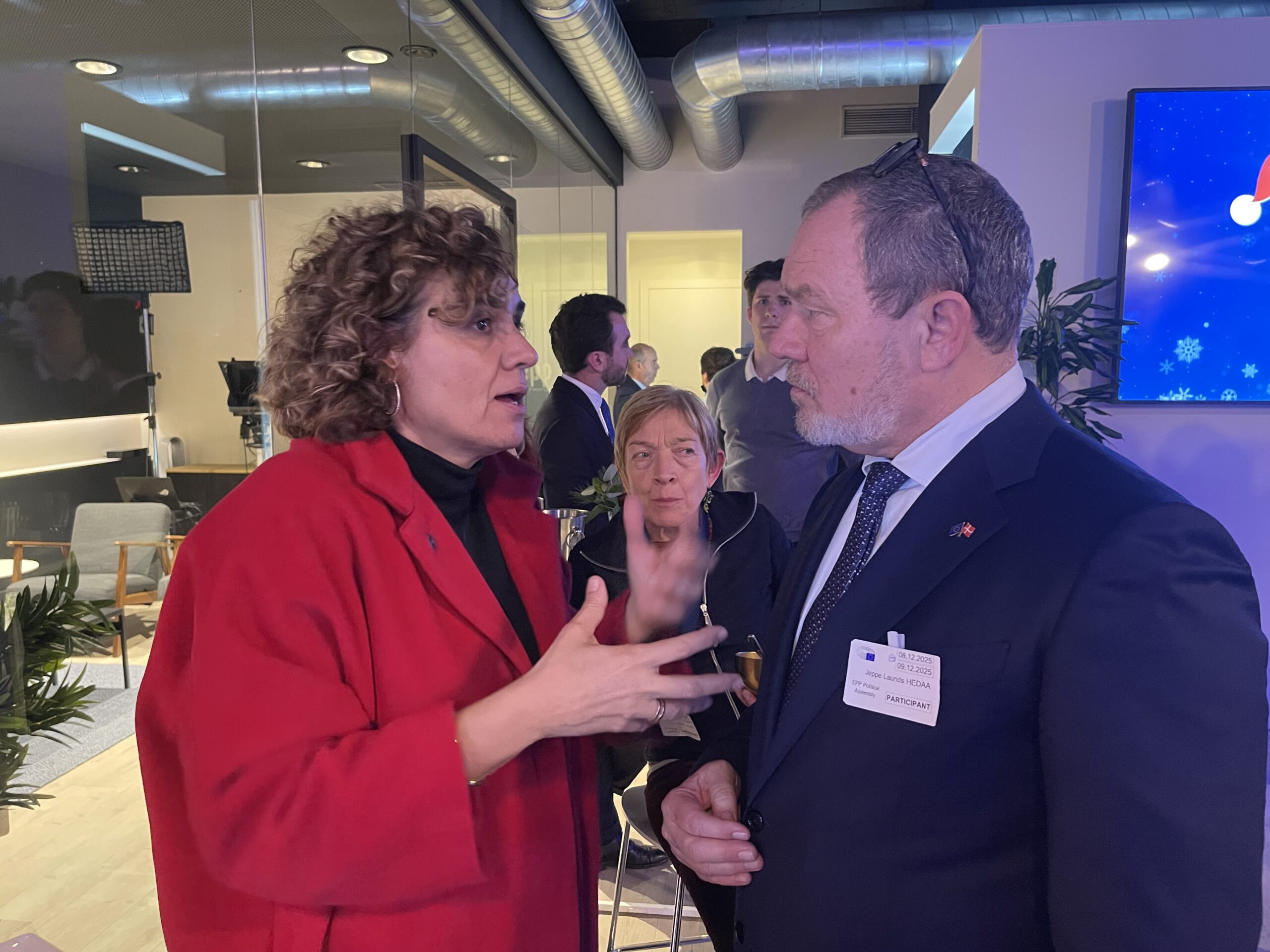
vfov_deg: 54.9
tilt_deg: -6.8
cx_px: 635
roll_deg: +0.3
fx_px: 917
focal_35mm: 25
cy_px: 476
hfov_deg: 69.4
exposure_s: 1/25
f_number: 1.6
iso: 640
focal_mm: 5.1
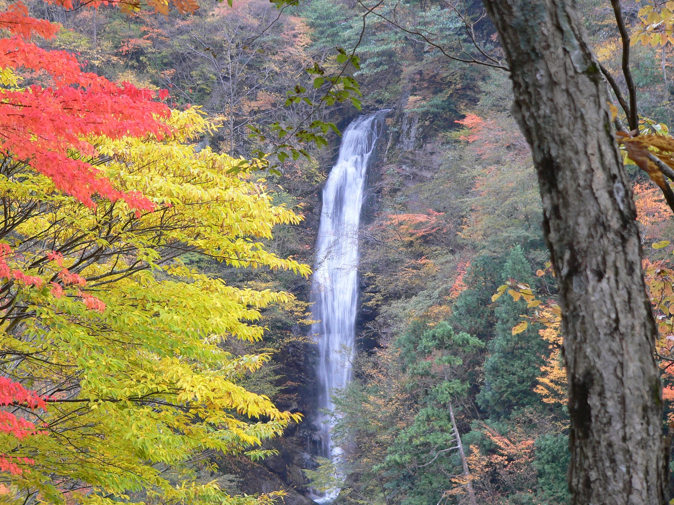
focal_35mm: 122
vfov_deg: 12.1
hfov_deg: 16.1
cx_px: 337
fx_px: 2375
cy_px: 252
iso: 80
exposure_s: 1/10
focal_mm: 20.2
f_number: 2.8
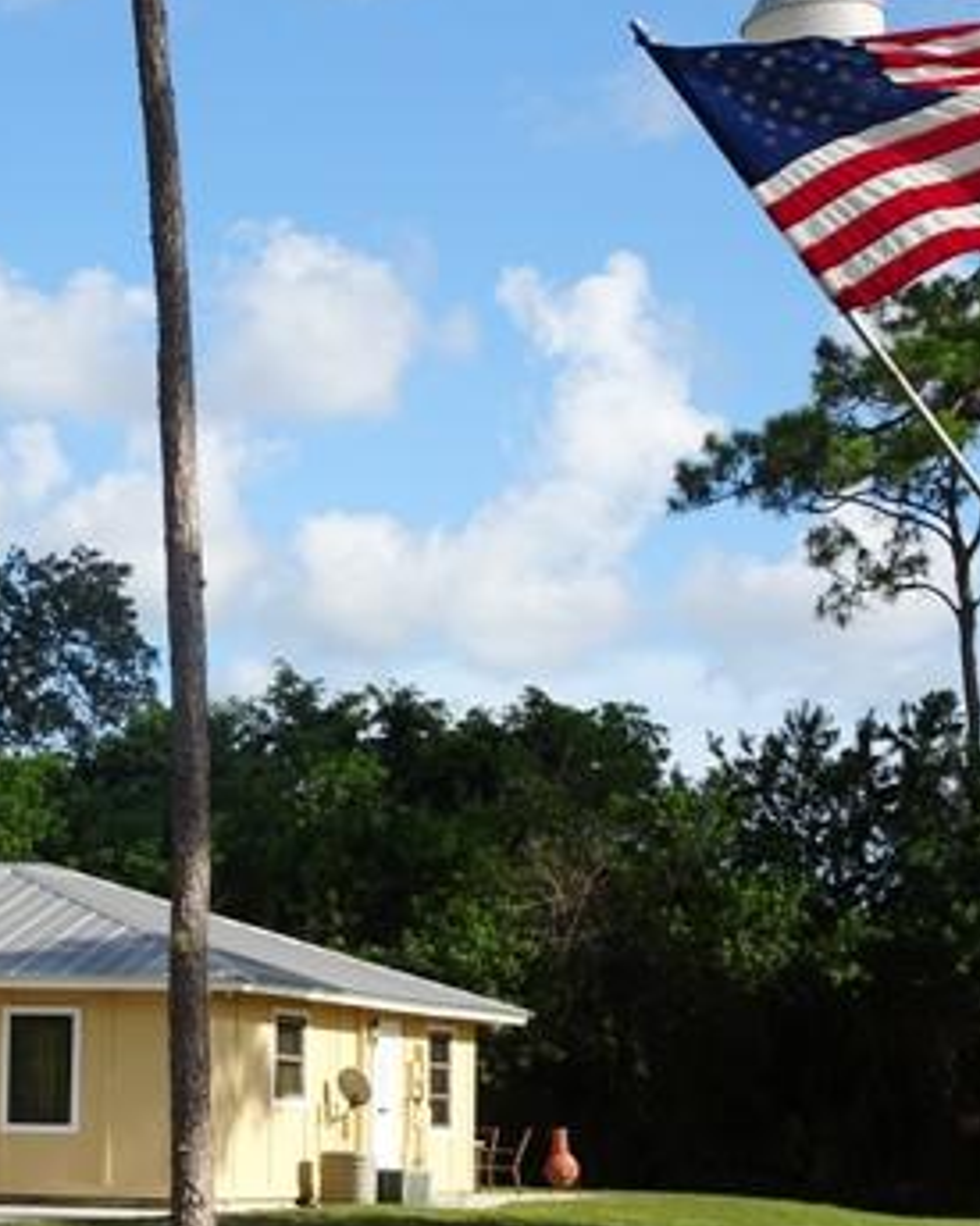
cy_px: 723
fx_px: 3954
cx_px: 153
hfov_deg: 14.0
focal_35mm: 109
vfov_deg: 17.6
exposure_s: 1/500
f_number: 4.5
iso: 80
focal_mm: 10.23
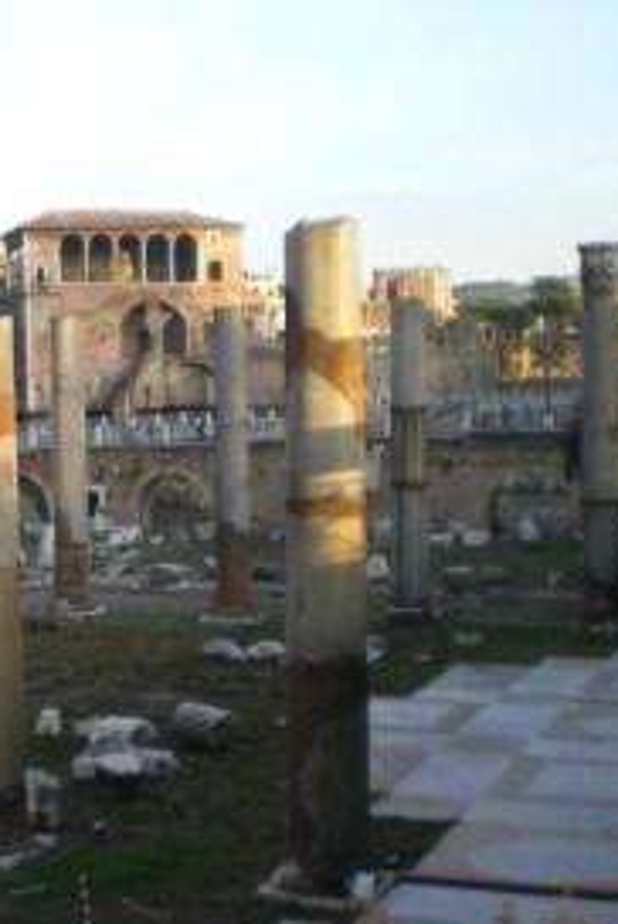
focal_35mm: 65
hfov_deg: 19.7
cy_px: 513
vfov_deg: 30.9
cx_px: -122
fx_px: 1669
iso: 64
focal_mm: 6.3
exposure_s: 1/80
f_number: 3.1
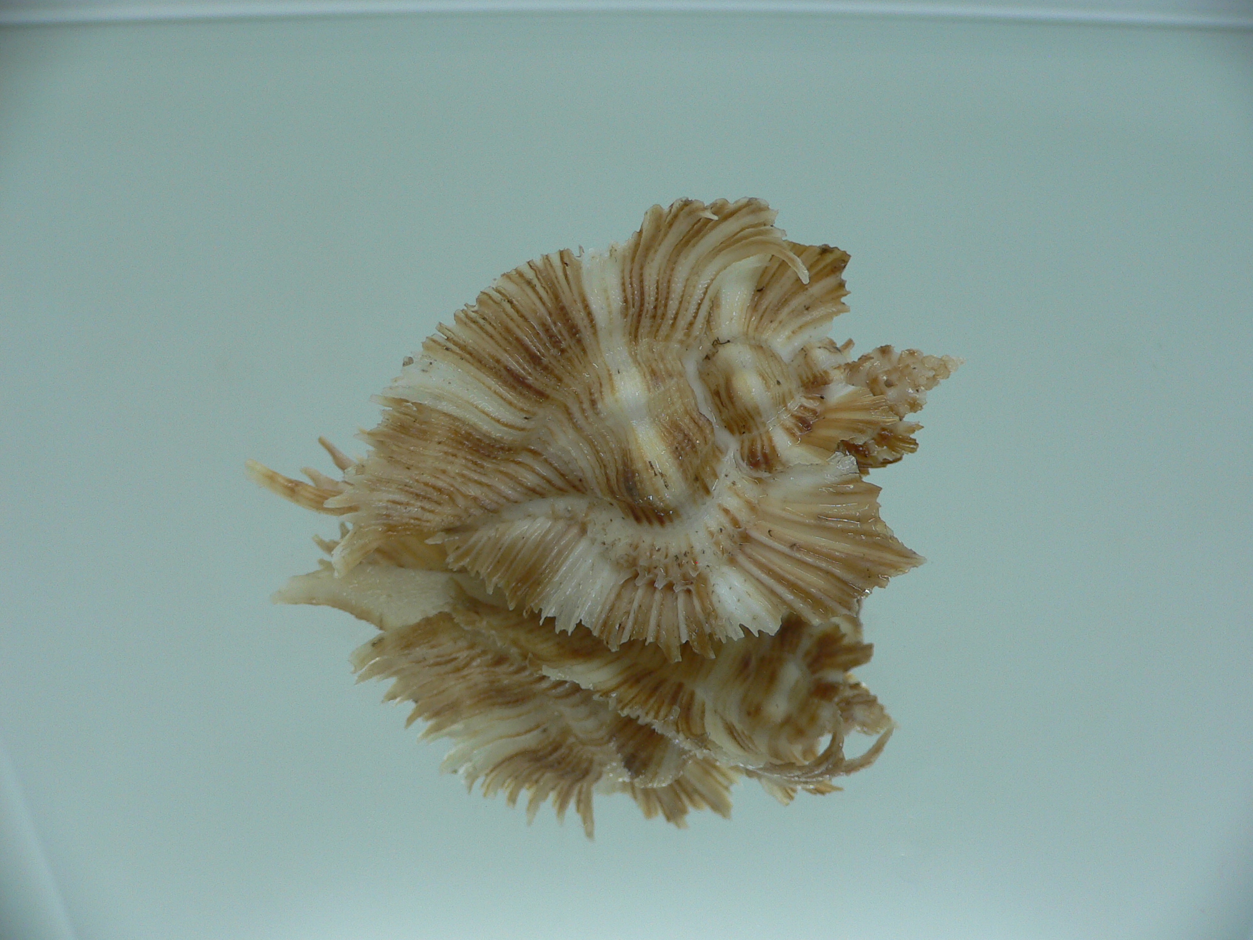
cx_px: 626
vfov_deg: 40.7
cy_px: 470
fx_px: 1267
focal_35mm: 35
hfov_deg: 52.6
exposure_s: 1/60
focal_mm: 4.6
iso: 80
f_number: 2.8
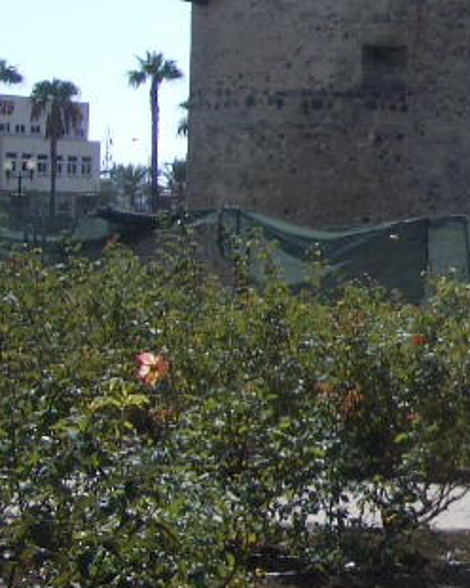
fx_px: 1965
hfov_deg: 12.2
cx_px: 921
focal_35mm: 113
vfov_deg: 16.9
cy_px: 121
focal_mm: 5.8
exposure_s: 1/640
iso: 50
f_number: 4.3
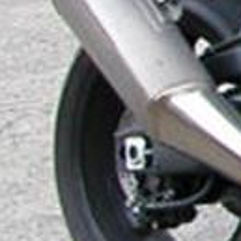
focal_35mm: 259
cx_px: 895
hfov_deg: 5.9
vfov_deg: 6.7
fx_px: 2040
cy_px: -32
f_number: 2.7
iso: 100
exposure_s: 1/171
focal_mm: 5.6
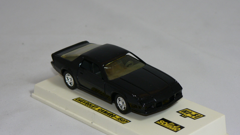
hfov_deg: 16.8
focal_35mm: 128
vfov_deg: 9.5
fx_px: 815
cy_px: 80
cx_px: 120
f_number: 3.2
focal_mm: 19.5
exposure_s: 1/60
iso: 80
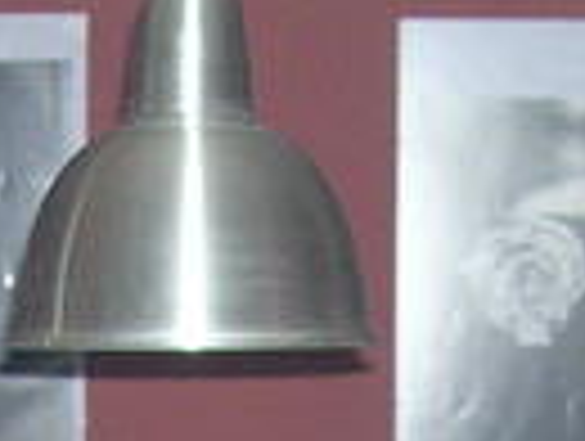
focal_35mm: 187
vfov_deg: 7.5
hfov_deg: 10.5
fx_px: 3166
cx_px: 171
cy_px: 994
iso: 339
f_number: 2.8
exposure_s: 1/60.1
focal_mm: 5.8
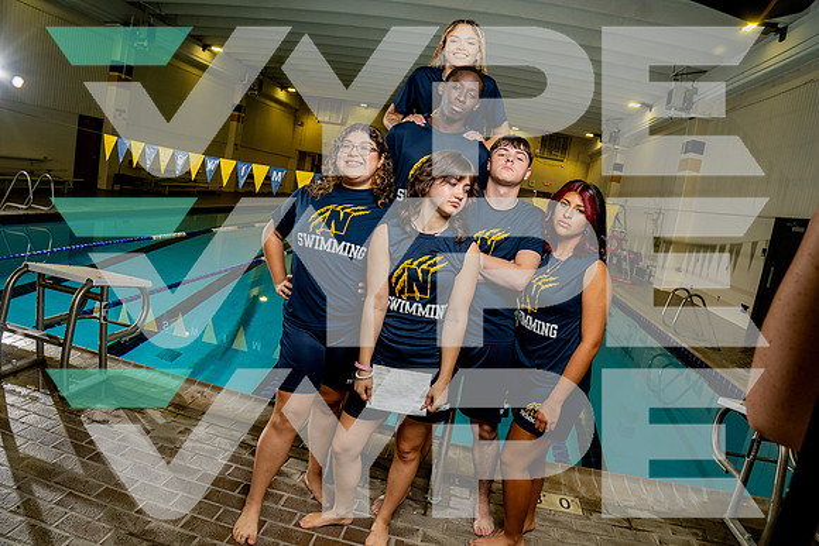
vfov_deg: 58.8
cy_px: 273
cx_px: 410
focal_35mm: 21
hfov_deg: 80.3
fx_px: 485
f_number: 5.6
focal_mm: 20
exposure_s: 1/250
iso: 500
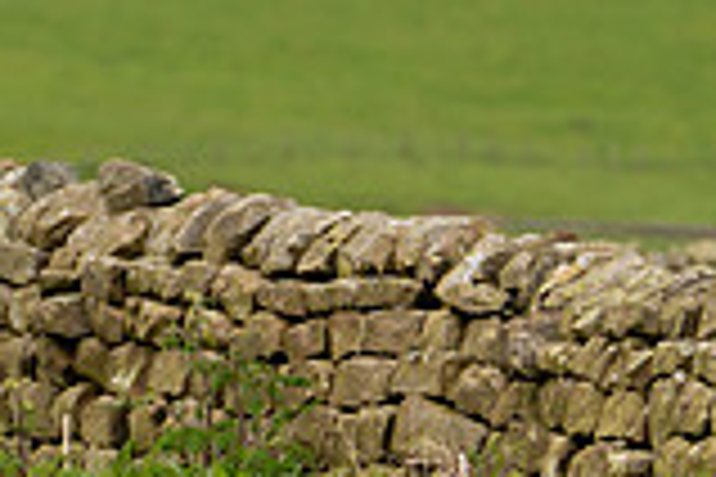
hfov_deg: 3.1
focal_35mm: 667
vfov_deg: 2.1
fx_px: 13265
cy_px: 119
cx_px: 53
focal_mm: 136
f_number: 3.5
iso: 200
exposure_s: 1/640
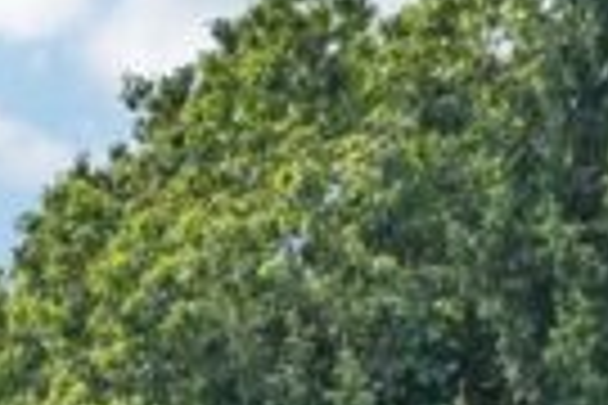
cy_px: 1033
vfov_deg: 10.0
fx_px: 1969
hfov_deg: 12.9
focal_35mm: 117
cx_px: -896
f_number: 8
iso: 400
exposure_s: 1/500
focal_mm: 19.6
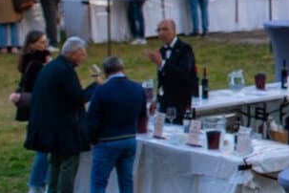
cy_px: 18
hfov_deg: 8.5
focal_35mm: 222
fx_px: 1782
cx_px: 698
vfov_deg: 6.2
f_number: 2.8
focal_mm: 35
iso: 200
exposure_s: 1/200
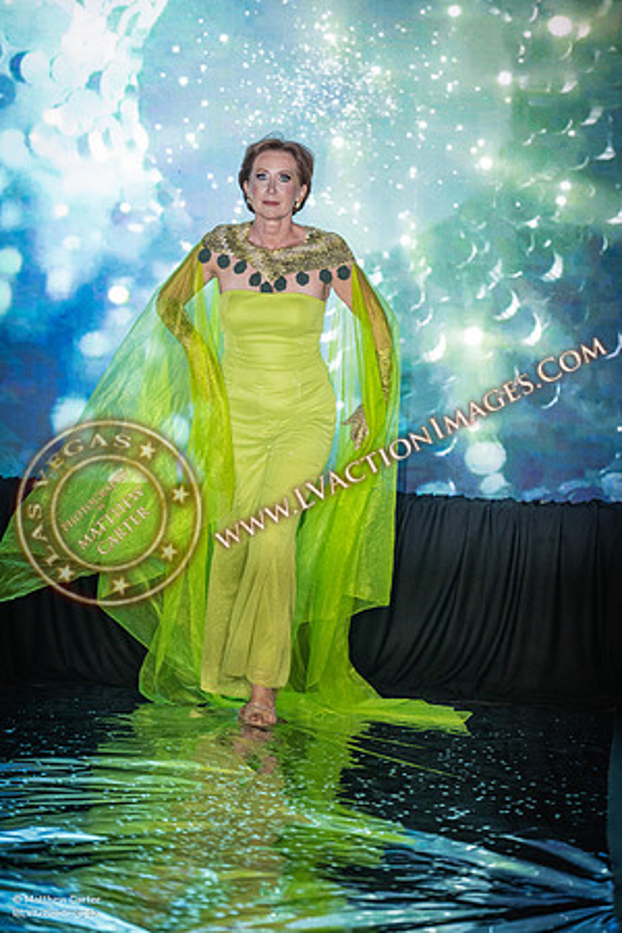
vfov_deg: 10.3
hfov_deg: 6.9
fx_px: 5183
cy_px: 466
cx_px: 311
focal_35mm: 200
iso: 1600
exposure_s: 1/200
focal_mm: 200
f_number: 2.8
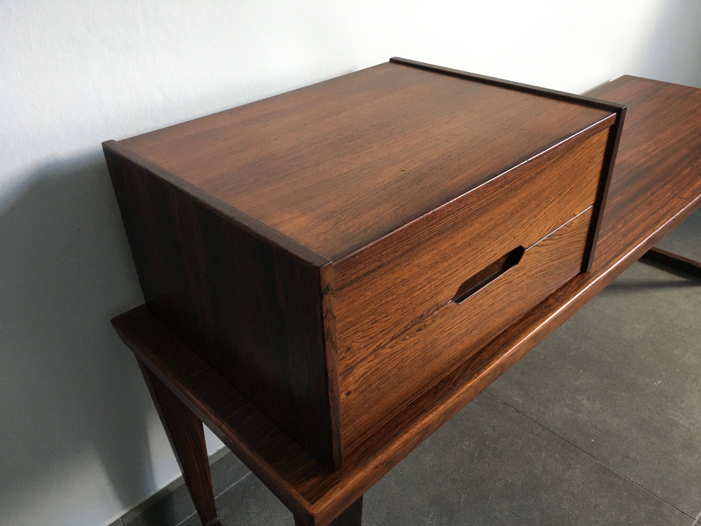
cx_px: 350
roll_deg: +1.7
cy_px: 263
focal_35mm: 29
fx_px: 587
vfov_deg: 48.2
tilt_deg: -33.0
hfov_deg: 61.7
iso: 125
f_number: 2.2
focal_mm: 4.15
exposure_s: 1/33
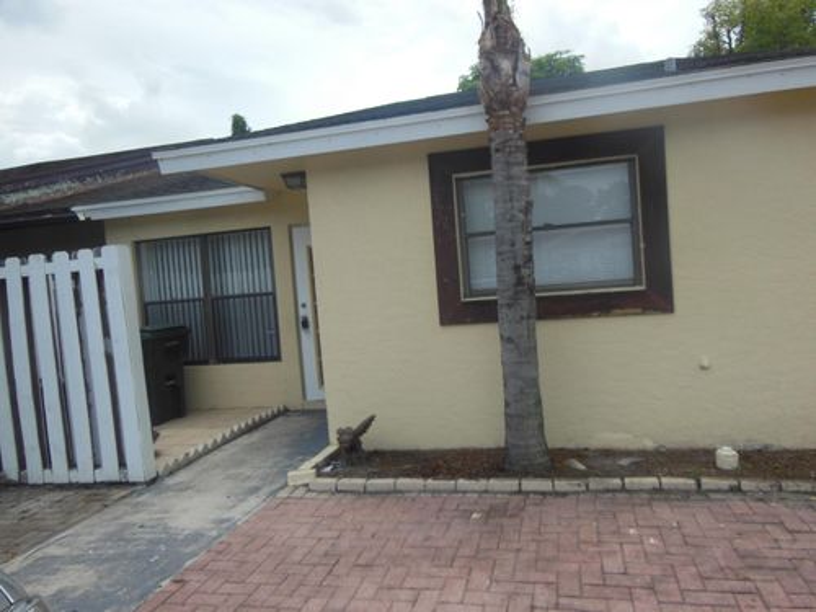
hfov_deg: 69.4
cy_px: 306
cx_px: 408
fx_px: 589
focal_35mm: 25
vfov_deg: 54.9
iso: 125
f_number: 3.5
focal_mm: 4.5
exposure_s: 1/1250
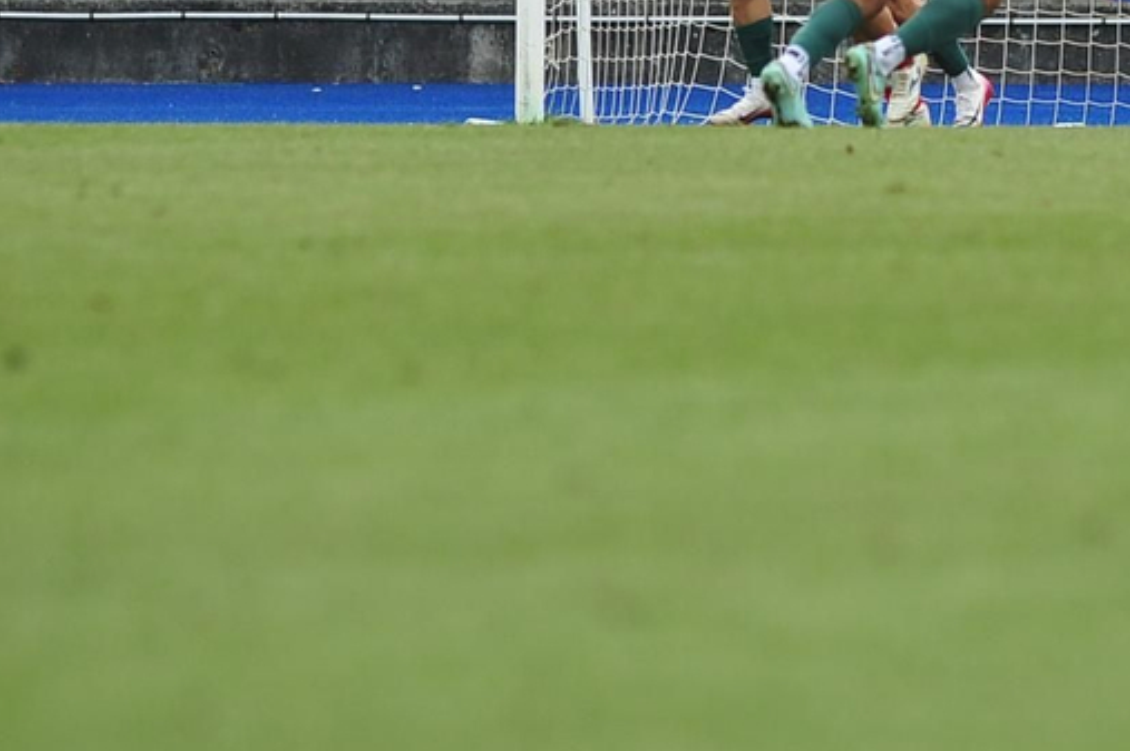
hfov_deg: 2.2
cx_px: 1168
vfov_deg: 1.4
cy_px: -177
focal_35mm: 947
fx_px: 29696
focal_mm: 300
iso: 500
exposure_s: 1/1000
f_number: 4
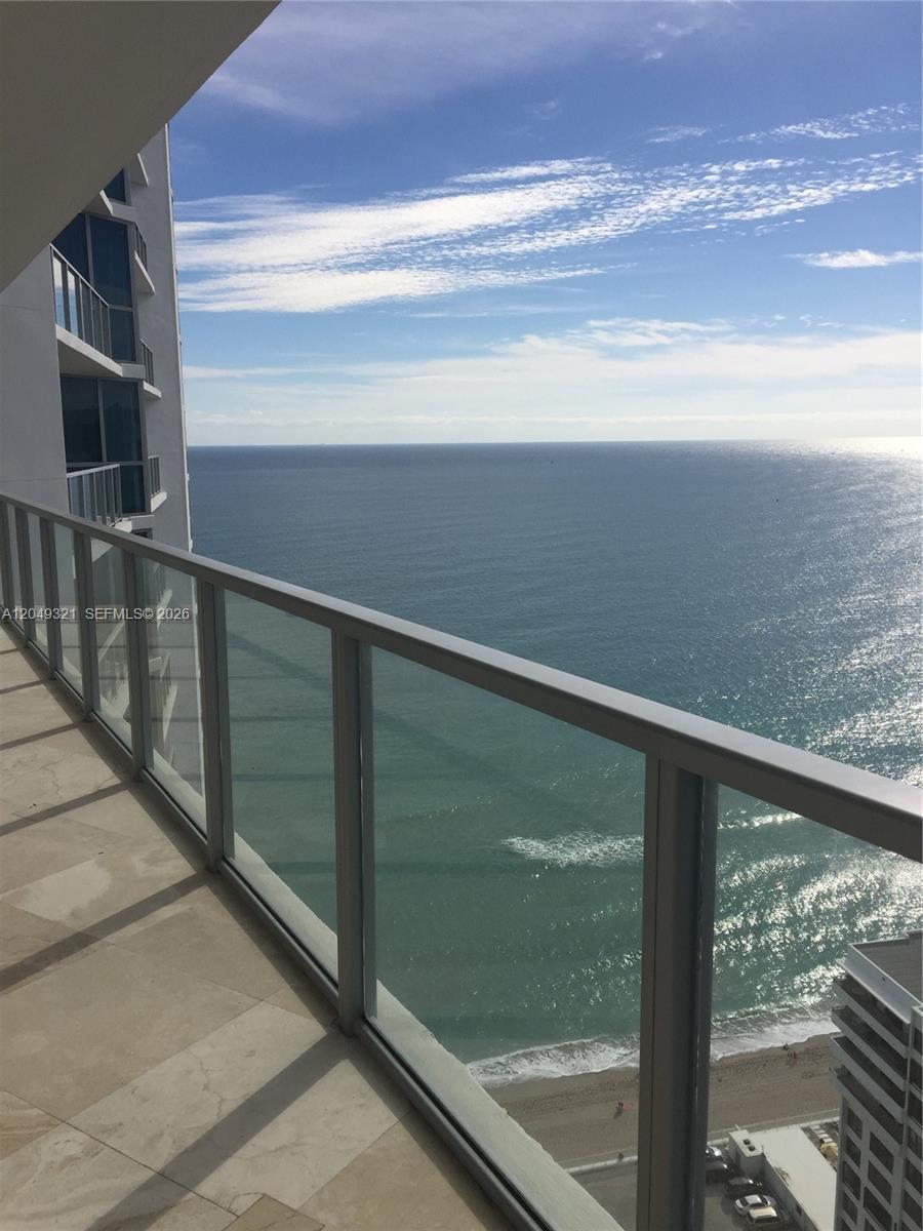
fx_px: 1031
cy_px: 616
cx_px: 462
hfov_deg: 48.2
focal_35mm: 29
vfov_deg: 61.7
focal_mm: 4.15
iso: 32
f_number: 2.2
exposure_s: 1/5650
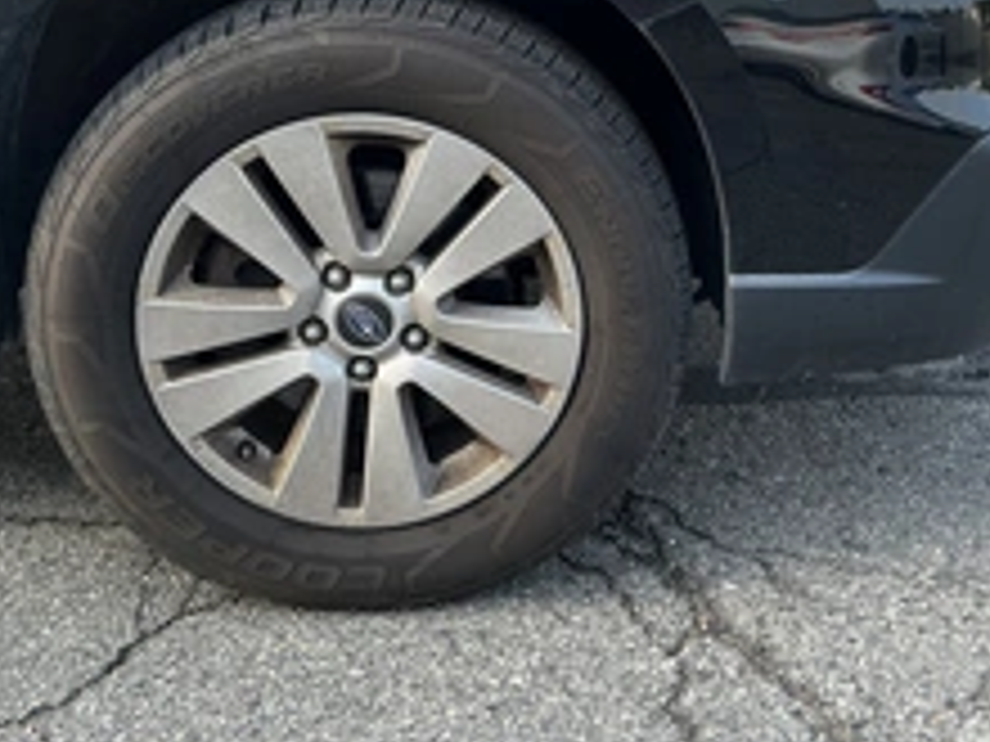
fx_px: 1459
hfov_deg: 37.2
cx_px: 634
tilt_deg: -14.9
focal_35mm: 51
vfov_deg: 27.7
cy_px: 103
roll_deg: +0.3
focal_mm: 3
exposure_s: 1/247
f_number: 1.8
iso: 25
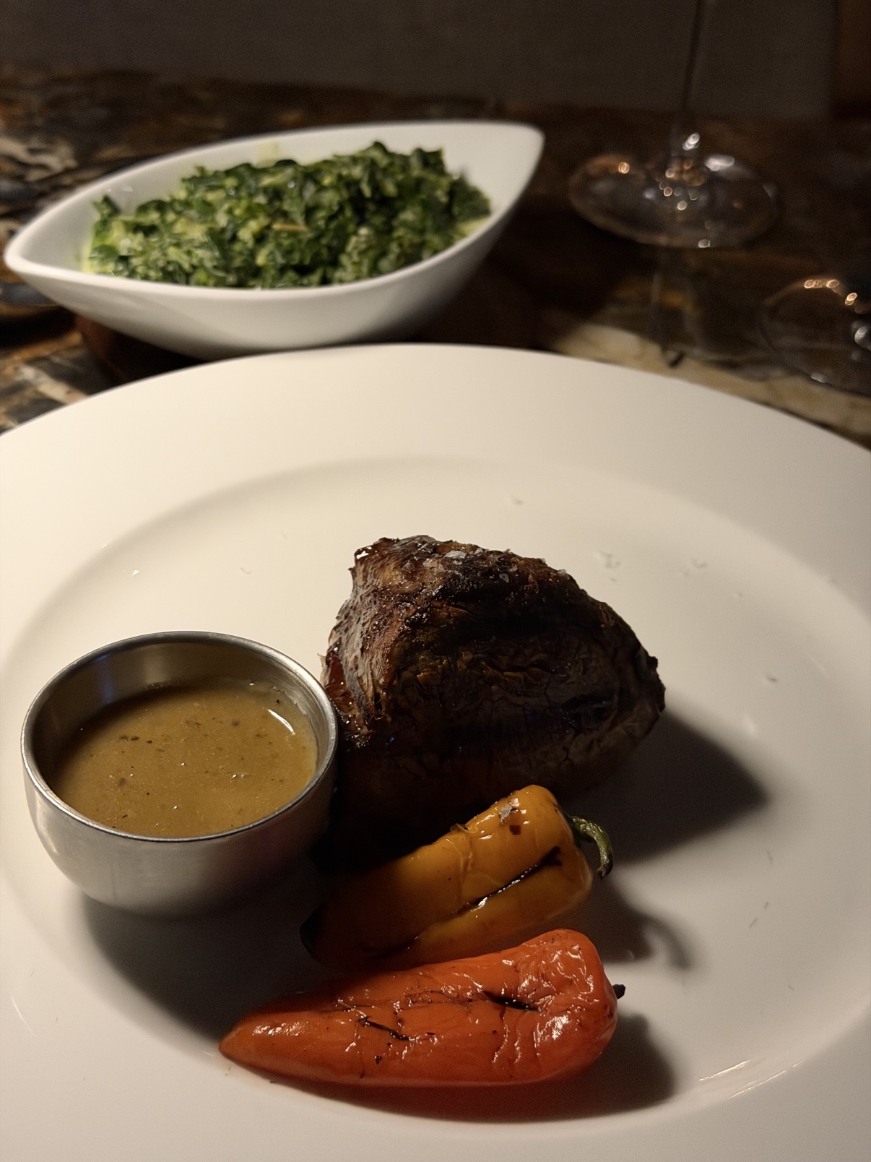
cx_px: 436
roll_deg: -4.7
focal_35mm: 48
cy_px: 581
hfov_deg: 30.3
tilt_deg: -38.2
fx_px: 1610
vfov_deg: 39.7
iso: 500
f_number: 1.78
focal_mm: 6.76
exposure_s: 1/31
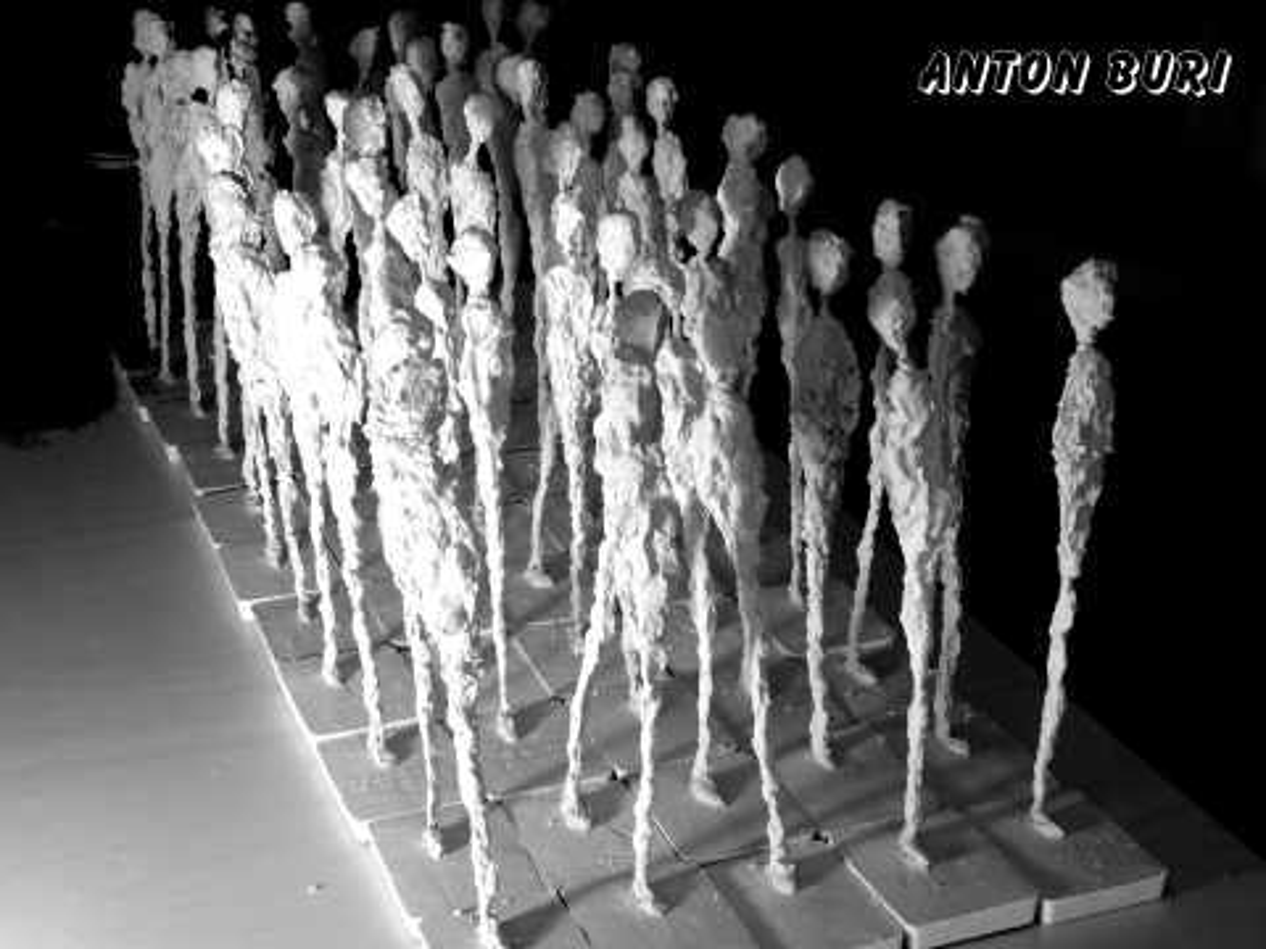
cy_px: 474
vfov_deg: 24.8
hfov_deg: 32.7
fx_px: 2158
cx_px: 633
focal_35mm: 59
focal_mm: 9.88
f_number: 4.5
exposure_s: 1/80
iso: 50
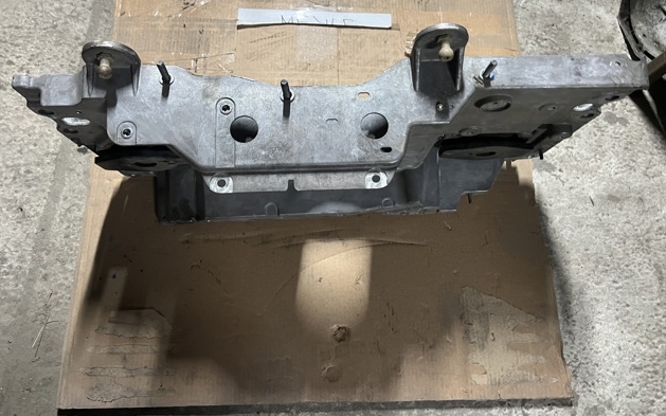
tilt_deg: -73.5
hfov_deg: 66.5
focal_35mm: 28
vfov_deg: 44.4
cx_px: 331
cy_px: 179
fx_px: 508
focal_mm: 5.7
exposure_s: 1/60
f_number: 1.5
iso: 500
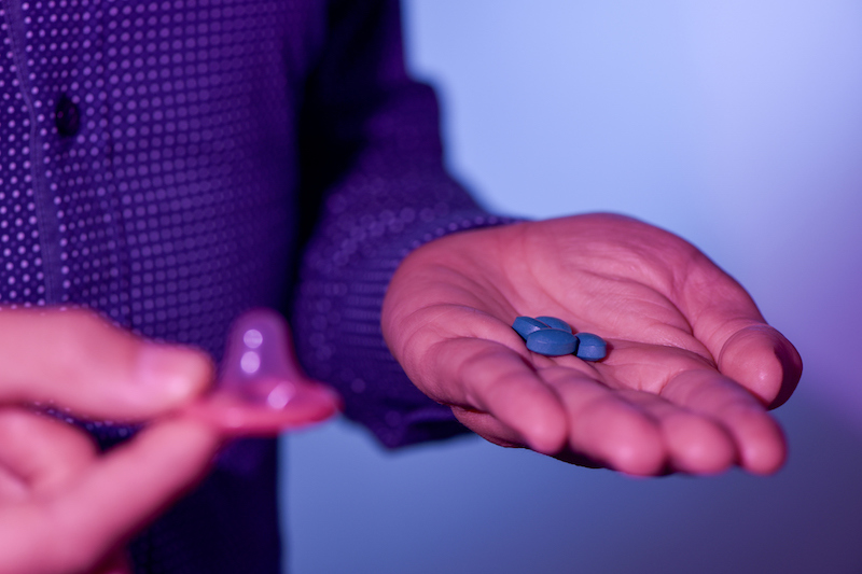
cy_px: 287
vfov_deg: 13.0
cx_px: 431
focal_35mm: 105
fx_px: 2513
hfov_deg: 19.5
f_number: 5.6
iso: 64
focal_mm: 105
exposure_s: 1/125
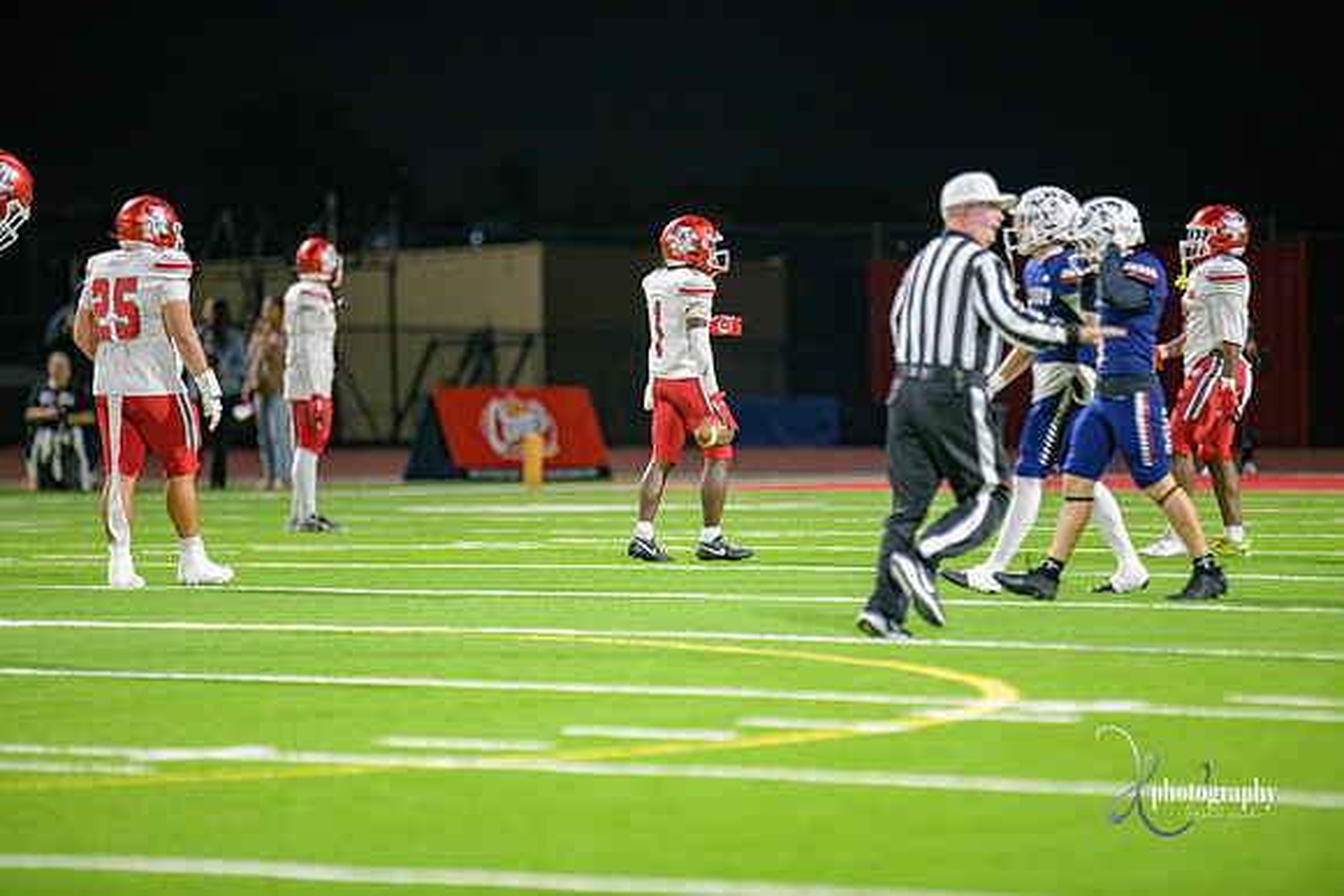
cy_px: 448
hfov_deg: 6.9
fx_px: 11202
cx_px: 672
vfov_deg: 4.6
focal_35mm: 300
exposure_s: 1/250
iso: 2000
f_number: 2.8
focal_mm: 300
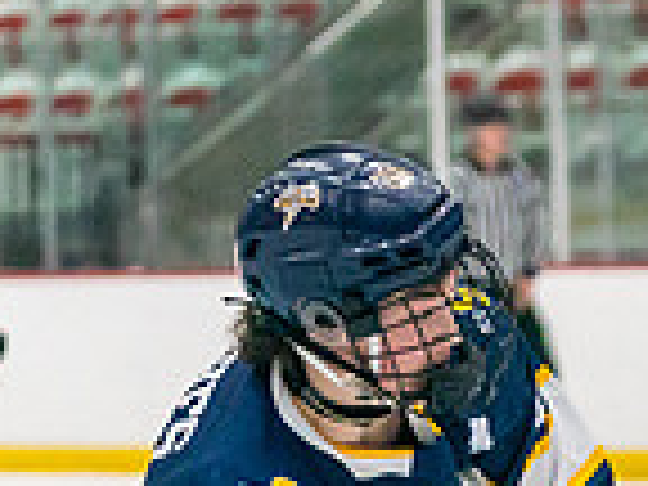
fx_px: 7656
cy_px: 813
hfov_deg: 4.8
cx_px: 787
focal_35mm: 409
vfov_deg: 3.6
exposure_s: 1/1250
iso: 3200
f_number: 2.8
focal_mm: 74
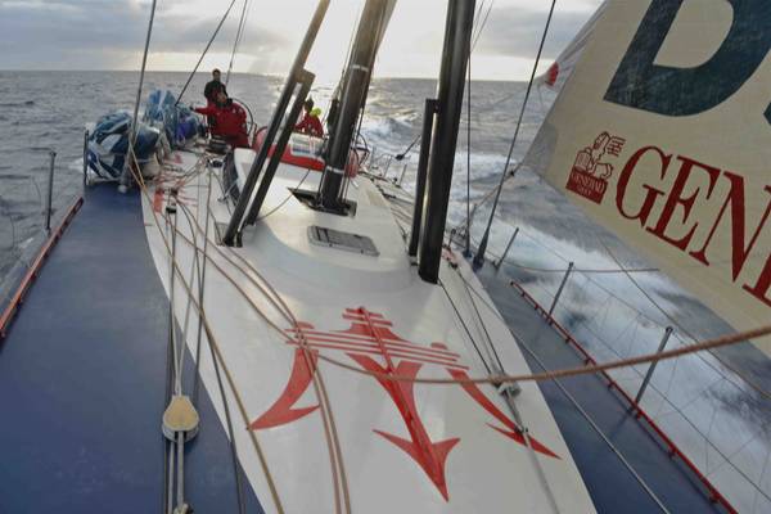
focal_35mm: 24
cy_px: 257
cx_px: 386
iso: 50
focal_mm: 24
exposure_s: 1/40
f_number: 7.1
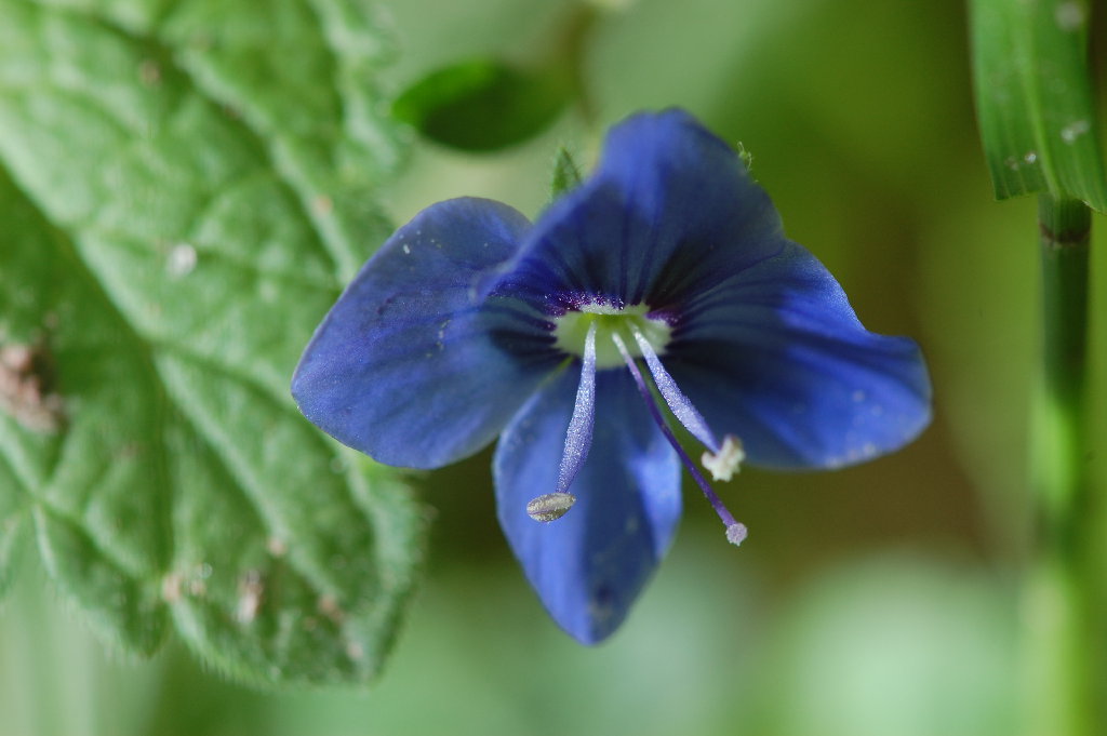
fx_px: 3917
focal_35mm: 128
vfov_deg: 10.7
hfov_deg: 16.1
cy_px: 368
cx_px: 554
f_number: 11
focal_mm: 85
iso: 200
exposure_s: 1/200
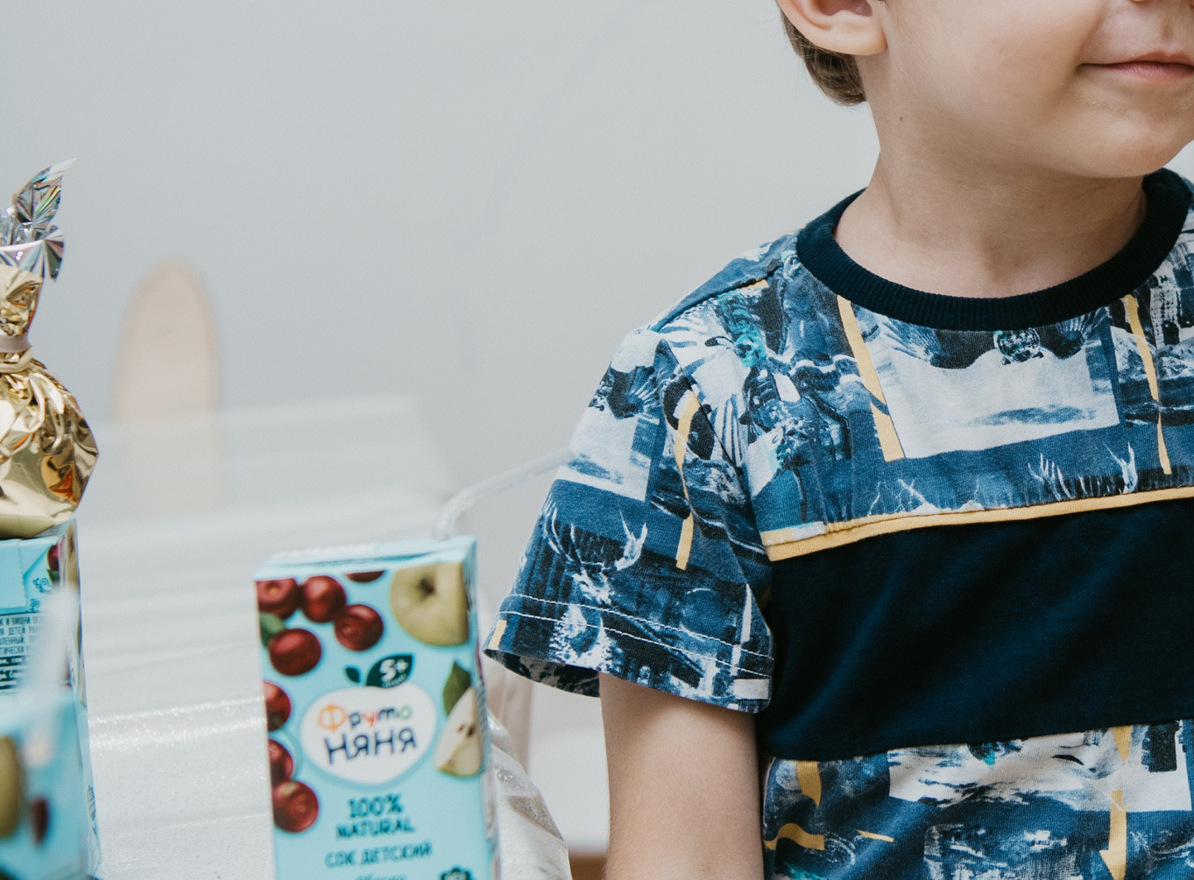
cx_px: 1104
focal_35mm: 96
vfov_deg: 15.2
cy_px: 204
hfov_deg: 20.1
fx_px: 3291
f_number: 3.5
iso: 125
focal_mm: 42
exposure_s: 1/160
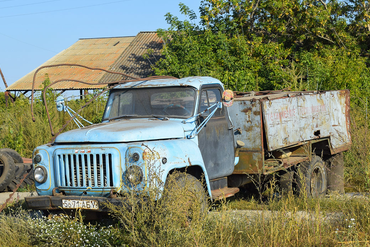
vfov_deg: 20.6
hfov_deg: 30.5
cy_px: 121
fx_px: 678
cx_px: 180
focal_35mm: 66
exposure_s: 1/320
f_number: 9
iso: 200
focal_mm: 38
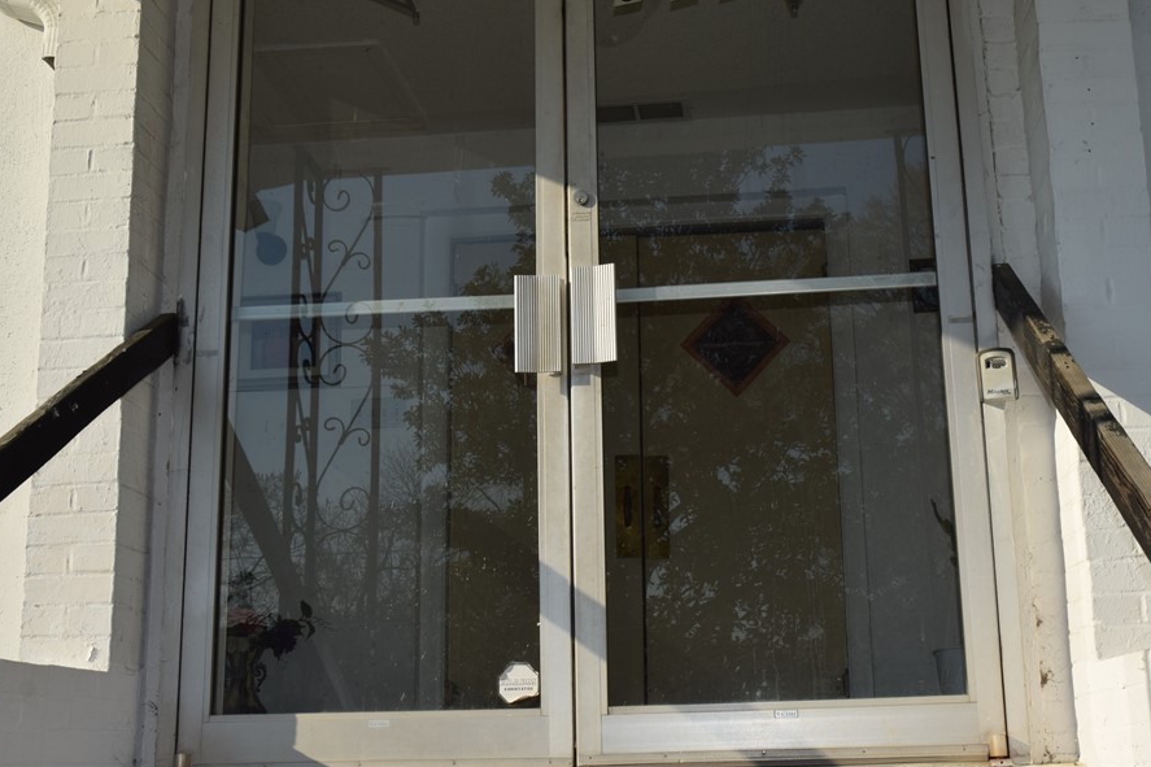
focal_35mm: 50
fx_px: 1586
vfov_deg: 27.2
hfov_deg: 39.9
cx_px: 627
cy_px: 361
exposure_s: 1/200
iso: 100
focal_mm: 27
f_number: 10
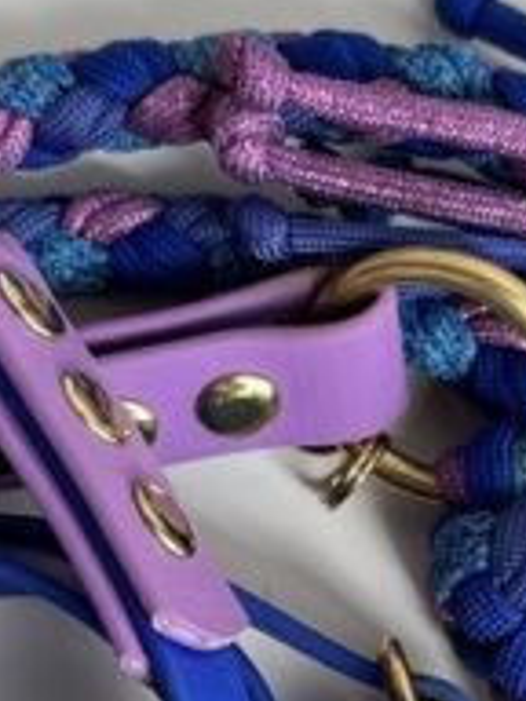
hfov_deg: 14.8
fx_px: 2026
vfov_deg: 19.1
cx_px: 245
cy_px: 708
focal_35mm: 100
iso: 64
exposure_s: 1/120
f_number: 1.78
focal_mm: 6.86
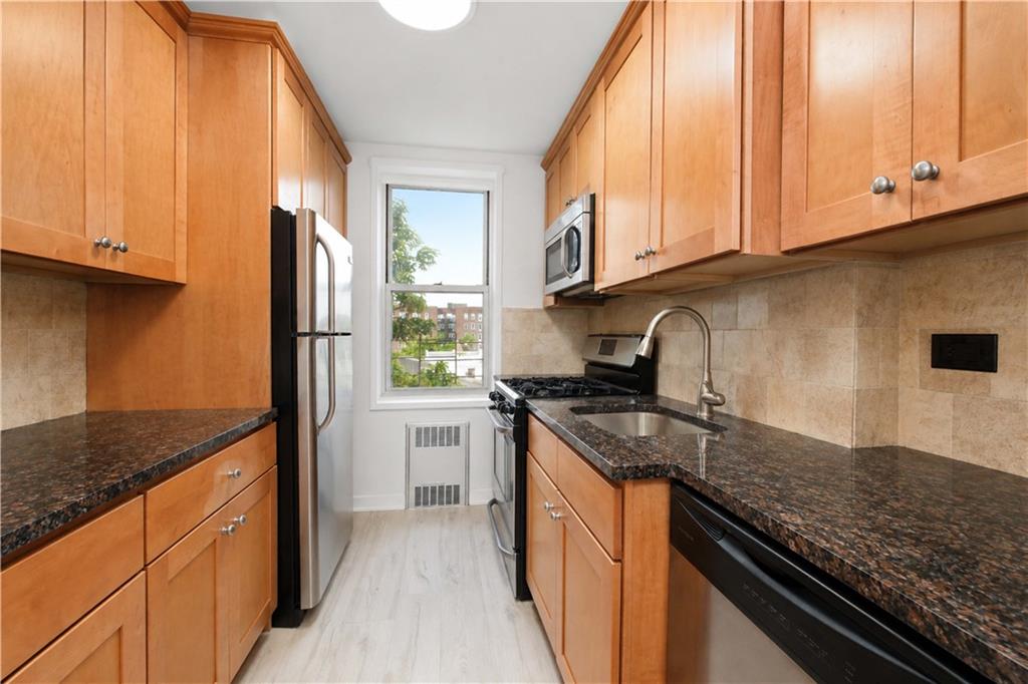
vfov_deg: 77.3
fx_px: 428
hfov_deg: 100.4
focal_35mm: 15
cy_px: 342
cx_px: 514
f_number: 8
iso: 1250
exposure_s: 1/100
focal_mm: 10
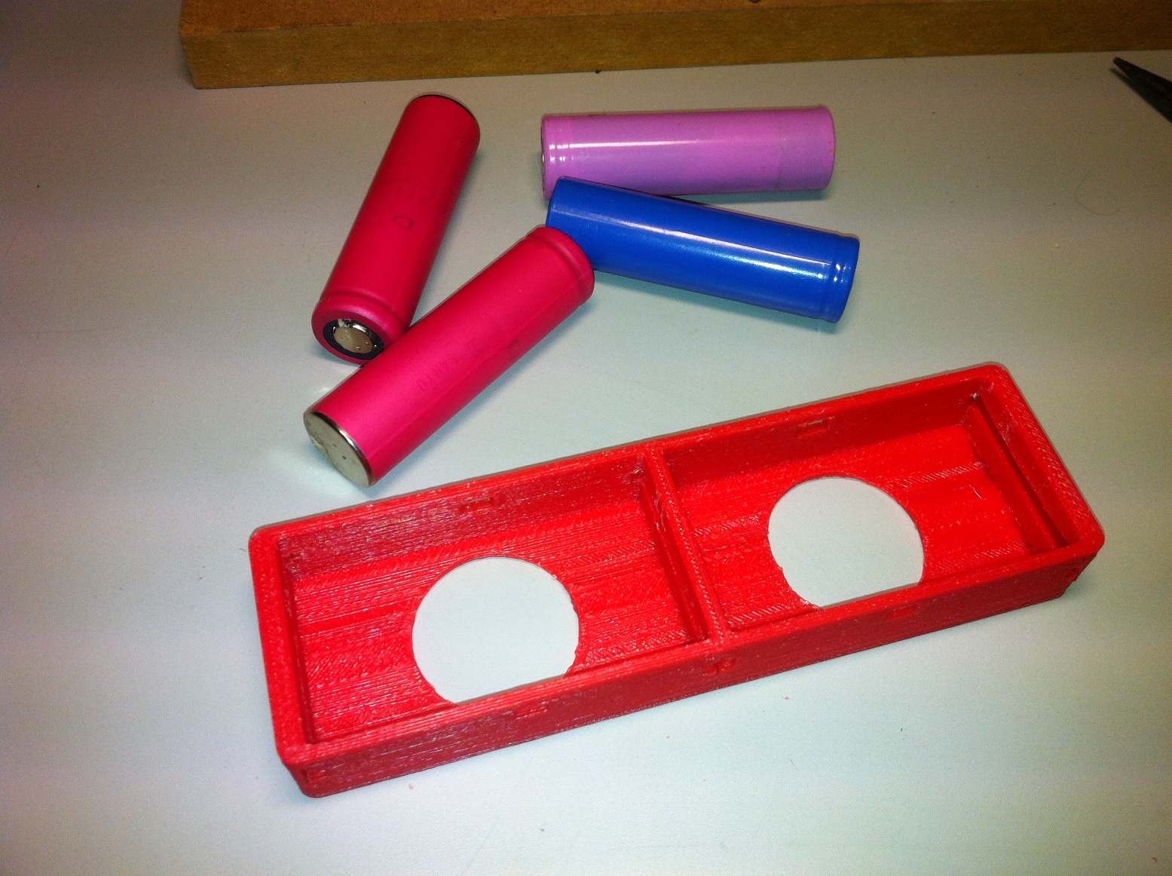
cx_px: 586
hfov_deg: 52.7
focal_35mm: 35
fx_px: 1183
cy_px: 438
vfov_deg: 40.6
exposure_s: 1/113
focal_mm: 3.85
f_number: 2.8
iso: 80
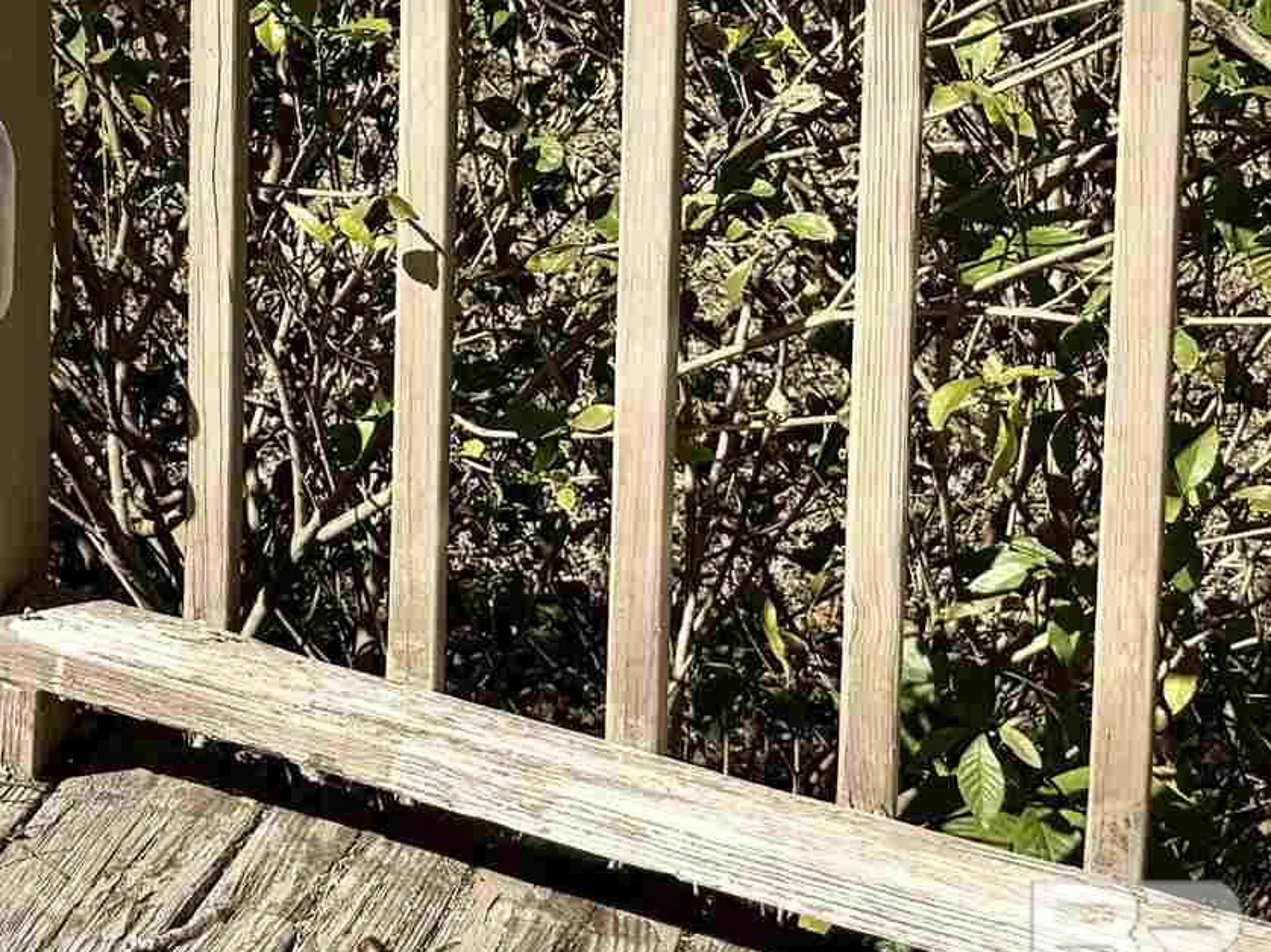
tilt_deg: -6.8
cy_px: -546
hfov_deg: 18.7
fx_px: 3230
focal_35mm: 88
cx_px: -813
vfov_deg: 15.3
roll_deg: +0.7
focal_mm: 6.76
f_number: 1.78
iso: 80
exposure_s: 1/3759
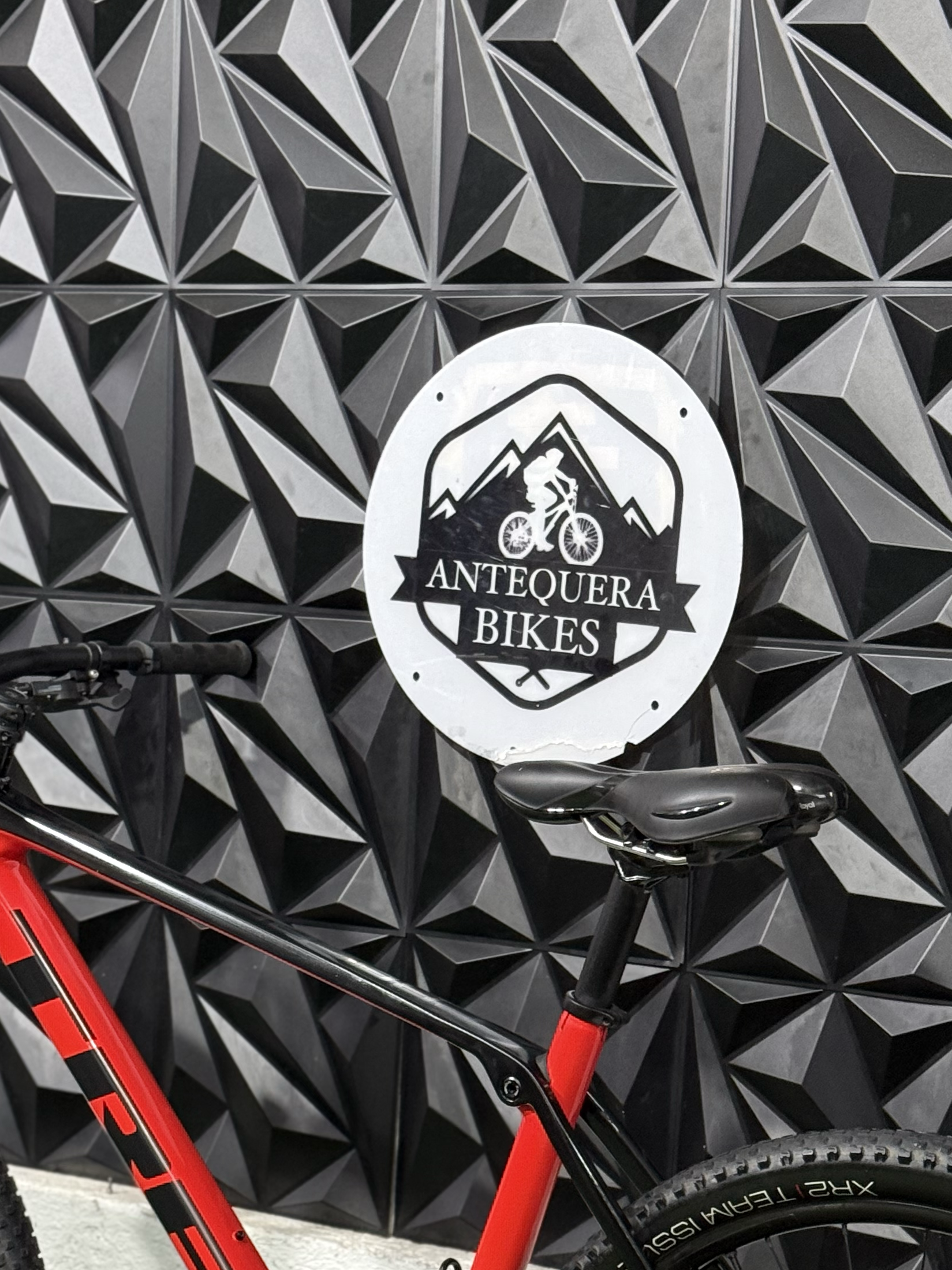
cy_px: 979
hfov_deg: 16.8
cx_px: 428
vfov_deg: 22.0
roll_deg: -2.3
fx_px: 3227
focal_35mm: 88
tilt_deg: -7.6
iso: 200
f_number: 1.78
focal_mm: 6.76
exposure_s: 1/60
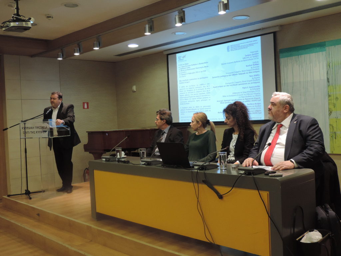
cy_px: 128
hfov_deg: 46.8
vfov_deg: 36.0
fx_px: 394
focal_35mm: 40
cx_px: 170
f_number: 3.3
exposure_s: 1/40
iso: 400
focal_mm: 7.1
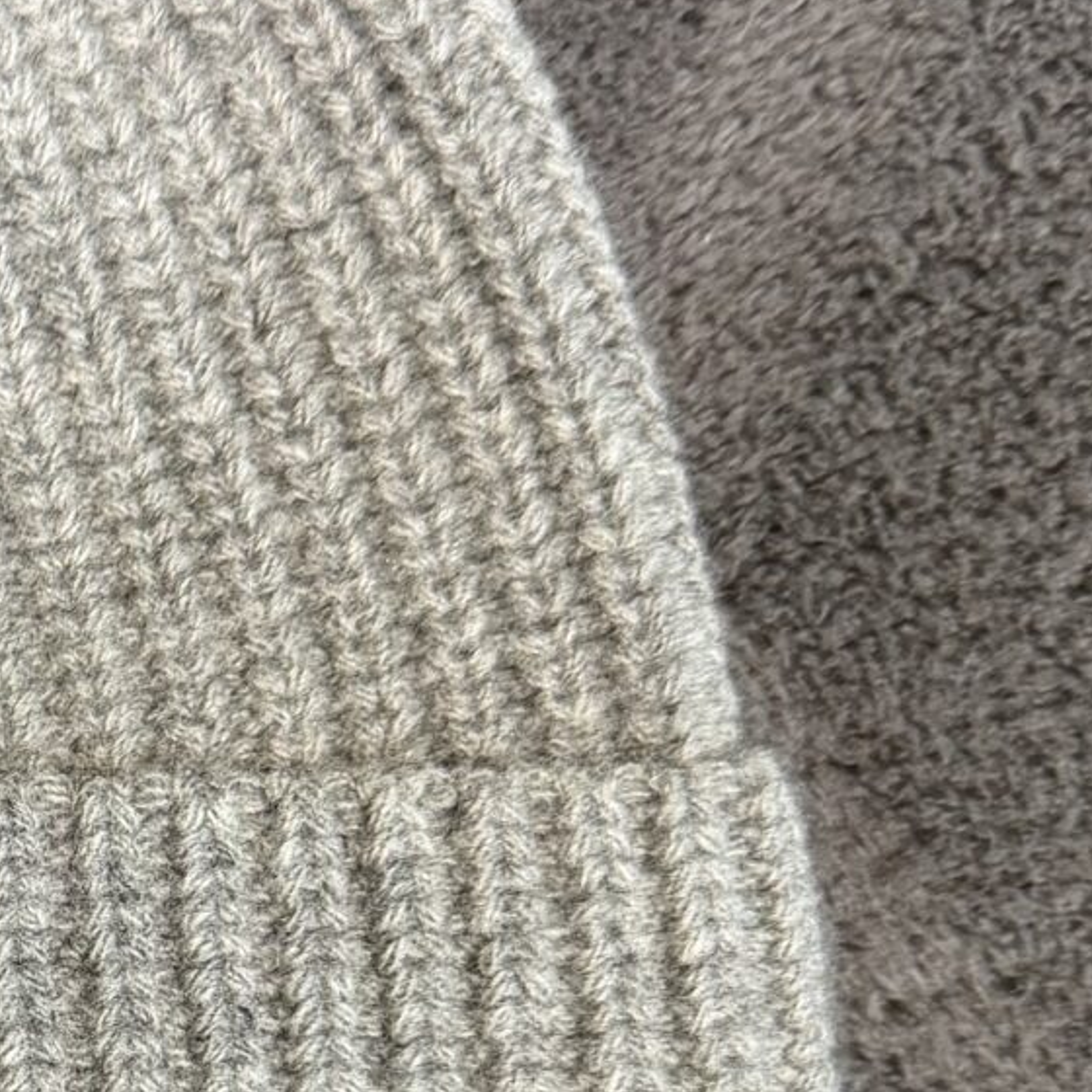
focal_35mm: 97
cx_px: -550
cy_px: 942
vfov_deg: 17.7
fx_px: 3462
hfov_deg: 16.3
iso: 200
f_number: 1.78
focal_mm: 6.76
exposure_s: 1/75
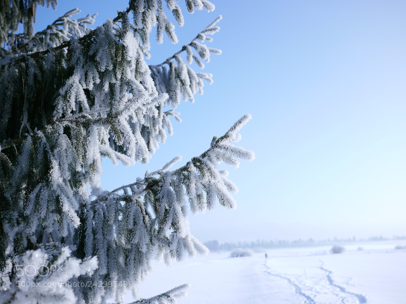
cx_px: 203
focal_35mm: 40
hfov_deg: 46.8
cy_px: 152
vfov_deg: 36.0
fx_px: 469
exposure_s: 1/2500
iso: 160
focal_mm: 20
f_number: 2.8
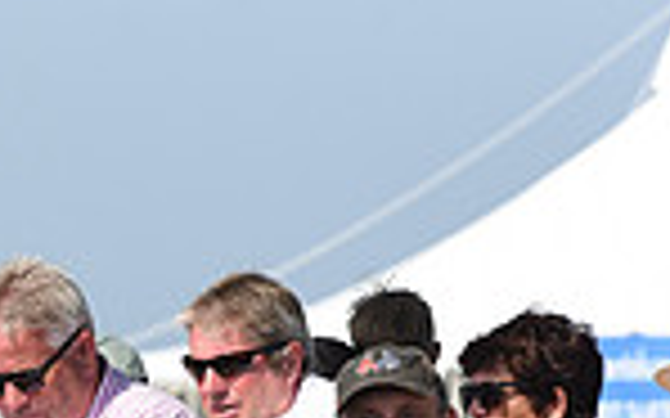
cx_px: -616
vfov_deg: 1.8
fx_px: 13379
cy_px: 834
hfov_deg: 2.9
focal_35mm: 733
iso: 400
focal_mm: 185
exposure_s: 1/1600
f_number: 6.3
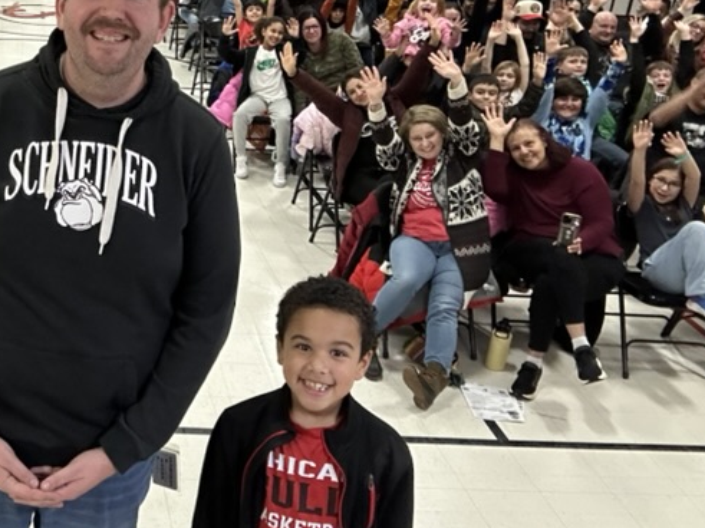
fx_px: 977
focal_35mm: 48
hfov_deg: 36.9
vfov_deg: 30.1
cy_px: 201
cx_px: 60
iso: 320
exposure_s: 1/40
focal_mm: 2.69
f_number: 1.9
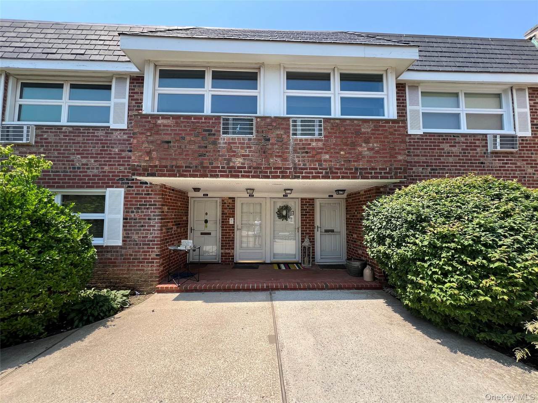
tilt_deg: +6.3
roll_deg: +0.3
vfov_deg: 89.9
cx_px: 269
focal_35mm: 13
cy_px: 202
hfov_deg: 106.2
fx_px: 202
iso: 32
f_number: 1.8
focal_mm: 1.57
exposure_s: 1/473
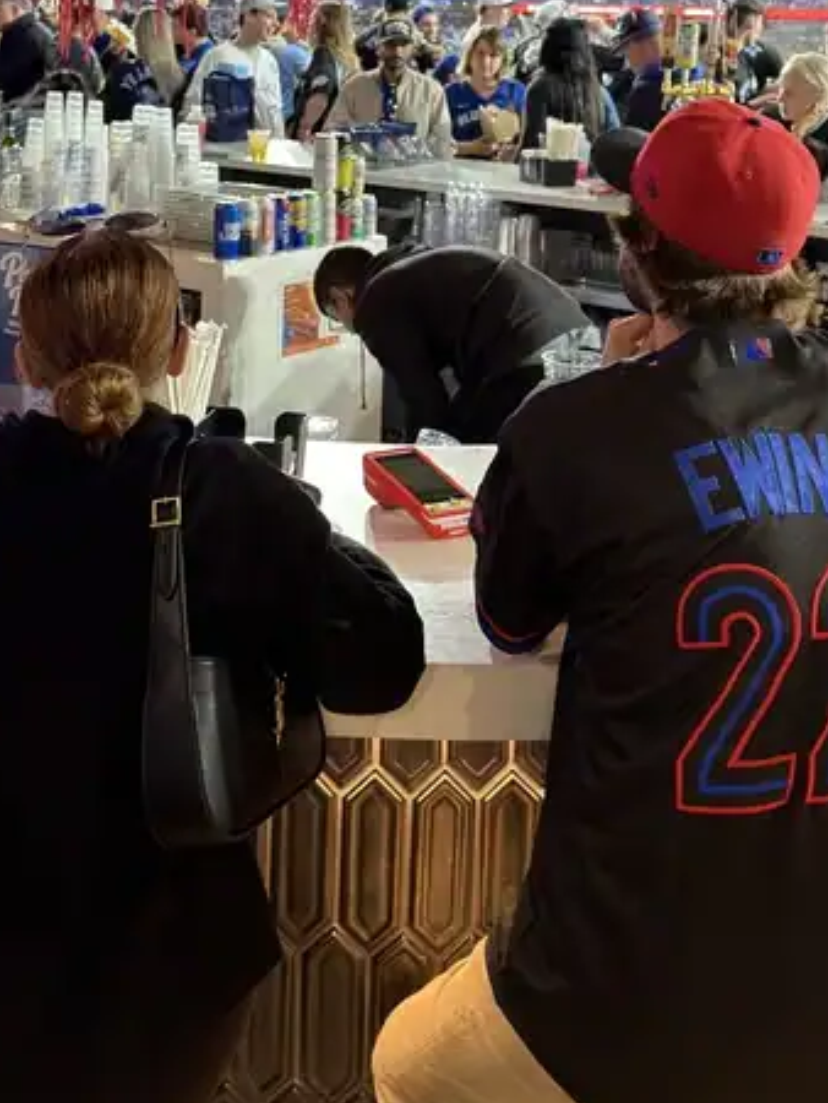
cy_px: 137
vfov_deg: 37.4
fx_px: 1529
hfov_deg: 30.3
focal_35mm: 48
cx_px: 378
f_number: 1.78
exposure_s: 1/60
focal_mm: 6.76
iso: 250
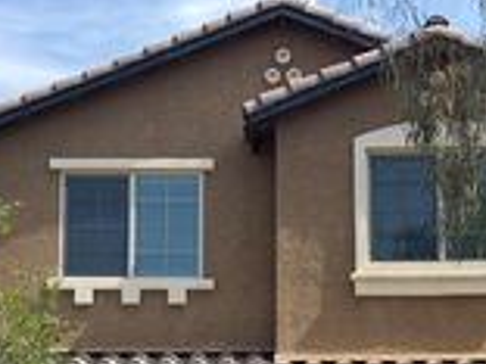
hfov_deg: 25.3
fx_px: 1081
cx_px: 299
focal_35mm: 77
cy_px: 400
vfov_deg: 18.4
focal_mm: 6.76
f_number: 1.78
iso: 80
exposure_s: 1/2703
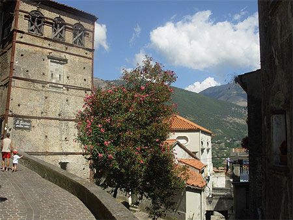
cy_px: 110
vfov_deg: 37.8
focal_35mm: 38
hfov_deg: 49.0
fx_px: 322
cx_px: 146
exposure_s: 1/575
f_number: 4.9
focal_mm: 6.3
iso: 50
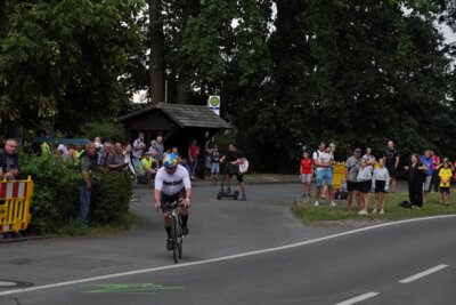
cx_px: 228
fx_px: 1425
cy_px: 152
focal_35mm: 112
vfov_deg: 12.2
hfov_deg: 18.2
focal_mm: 75
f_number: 6.3
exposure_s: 1/1000
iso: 2000
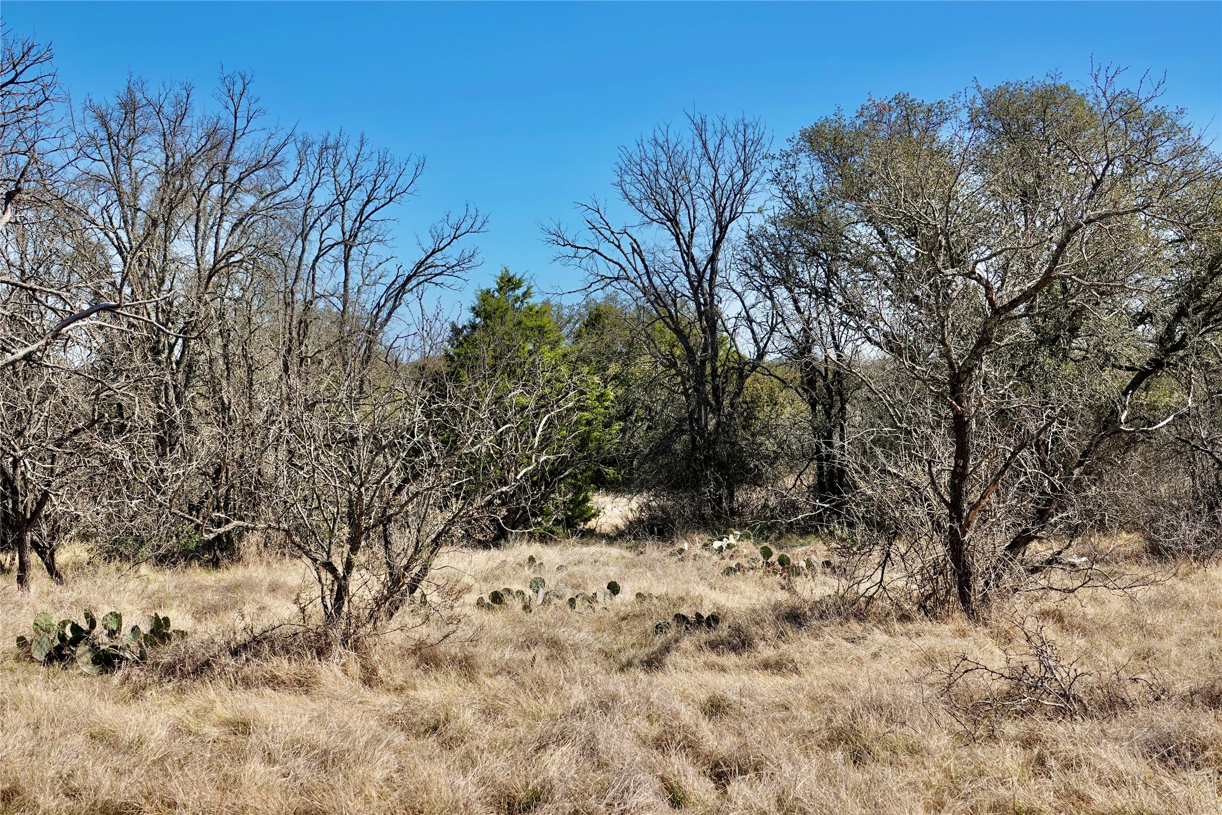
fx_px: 1765
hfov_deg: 38.2
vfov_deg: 26.0
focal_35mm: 52
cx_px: 611
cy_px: 408
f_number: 4
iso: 100
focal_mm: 18.92
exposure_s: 1/640
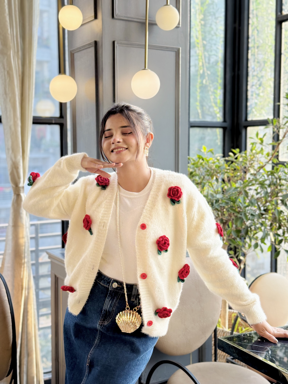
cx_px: 144
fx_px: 532
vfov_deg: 39.7
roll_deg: -0.4
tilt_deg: -4.1
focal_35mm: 48
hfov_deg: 30.3
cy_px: 192
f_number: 1.78
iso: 64
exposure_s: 1/100
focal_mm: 6.76
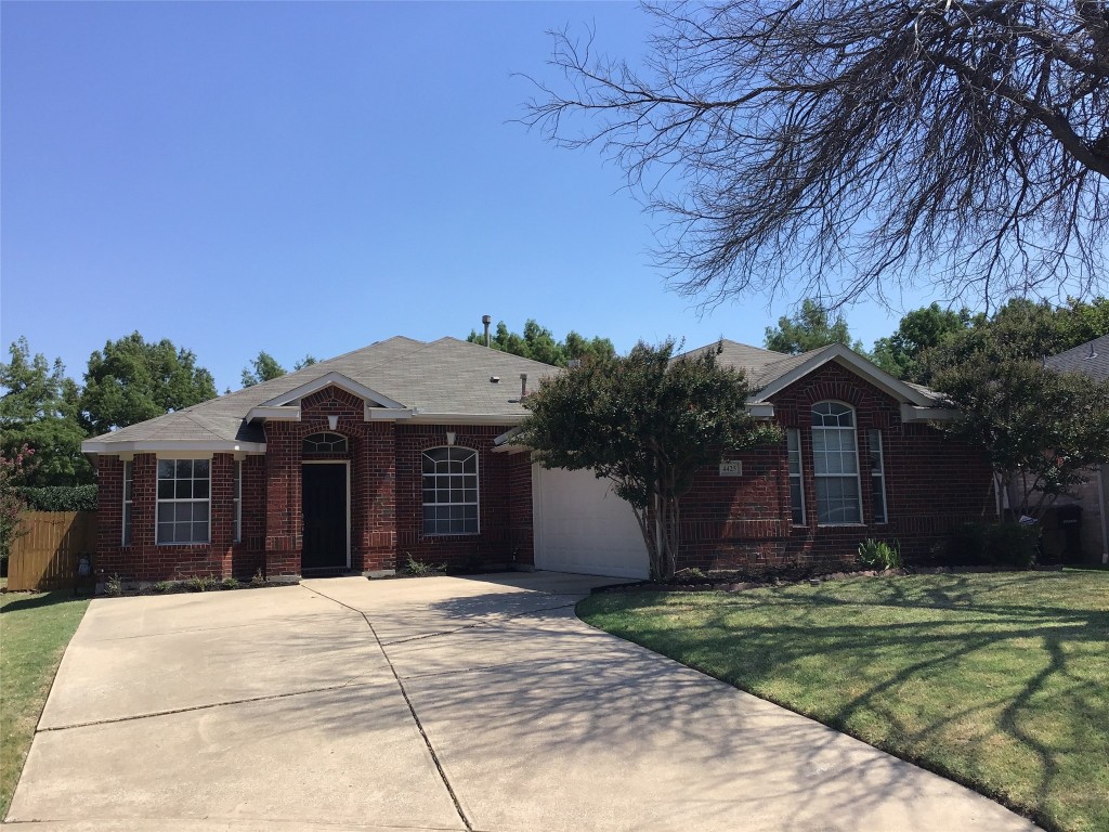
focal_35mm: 31
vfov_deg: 45.4
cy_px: 416
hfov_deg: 58.4
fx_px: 993
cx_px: 554
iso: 25
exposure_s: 1/1199
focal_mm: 3.3
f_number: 2.4
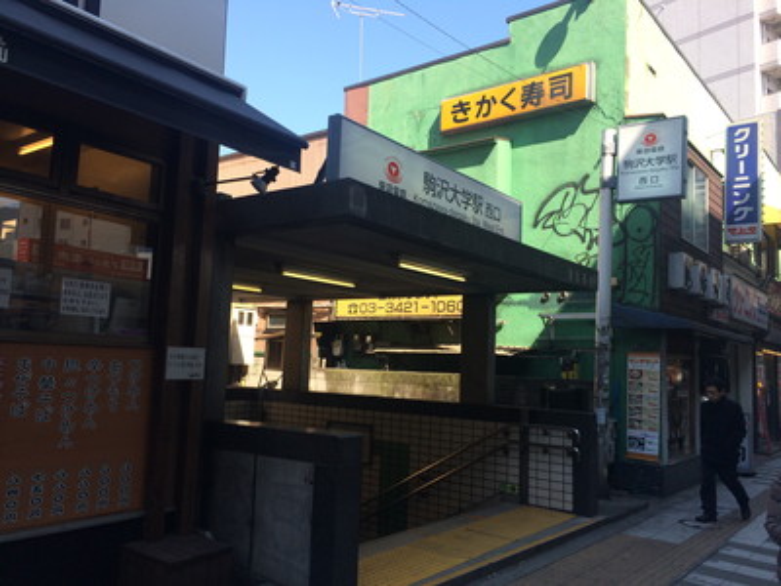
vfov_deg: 46.8
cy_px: 293
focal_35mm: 30
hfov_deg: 60.0
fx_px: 677
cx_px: 390
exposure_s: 1/662
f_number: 2.2
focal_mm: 4.12
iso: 32
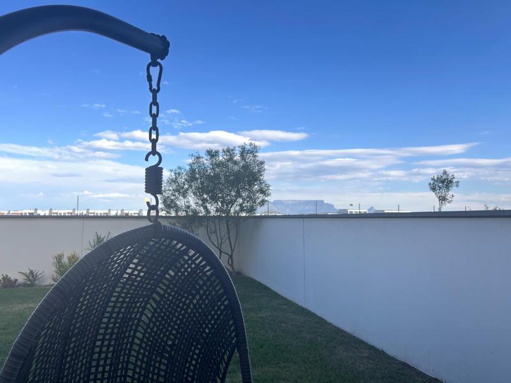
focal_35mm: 26
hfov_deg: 67.3
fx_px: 384
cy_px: 192
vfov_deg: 53.1
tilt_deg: +4.8
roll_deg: +0.5
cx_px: 256
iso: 50
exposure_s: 1/509
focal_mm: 5.7
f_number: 1.5
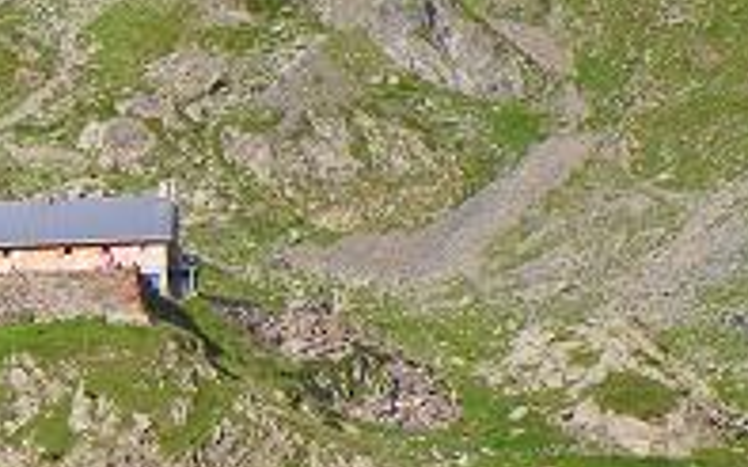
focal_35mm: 150
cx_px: -137
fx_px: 3057
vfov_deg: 8.7
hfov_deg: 13.6
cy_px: 13
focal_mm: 9.1
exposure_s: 1/160
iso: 50
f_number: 5.3
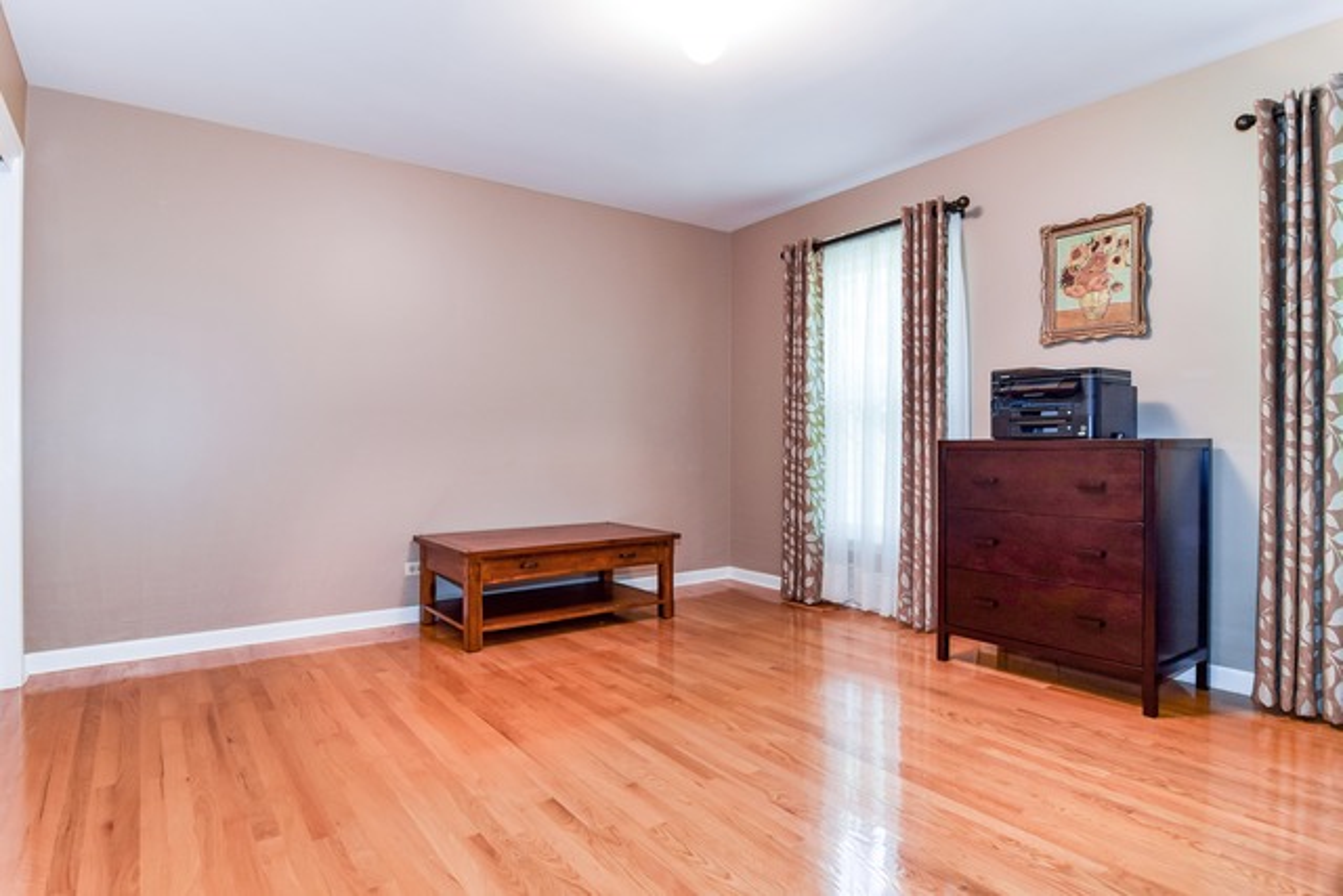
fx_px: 672
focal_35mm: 18
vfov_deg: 67.4
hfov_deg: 90.0
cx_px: 672
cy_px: 448
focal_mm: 12
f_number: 8
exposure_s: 1/5
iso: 200
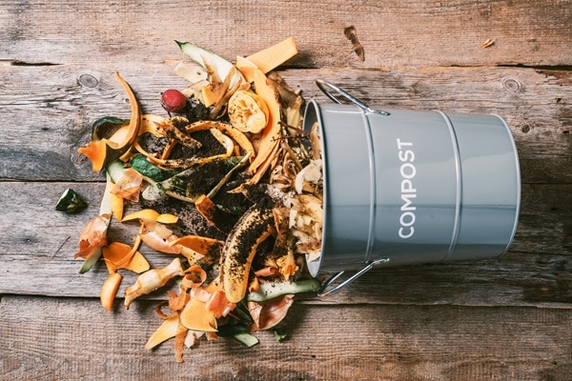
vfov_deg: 27.0
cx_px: 286
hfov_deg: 39.6
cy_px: 190
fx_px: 794
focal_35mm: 50
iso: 50
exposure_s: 1/40
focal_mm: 50
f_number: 10
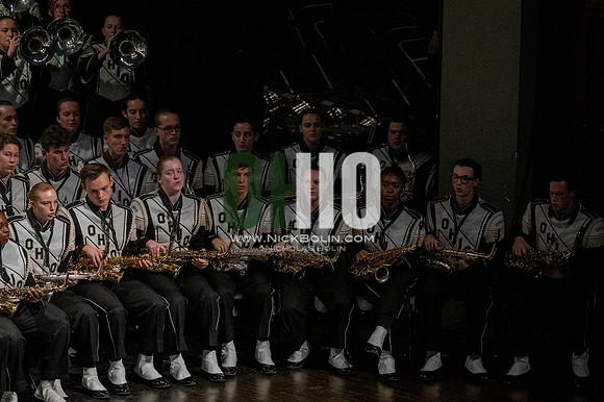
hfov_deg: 7.9
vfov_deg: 5.2
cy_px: 201
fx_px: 4393
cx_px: 302
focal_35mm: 262
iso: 5000
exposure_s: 1/500
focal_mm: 175
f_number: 4
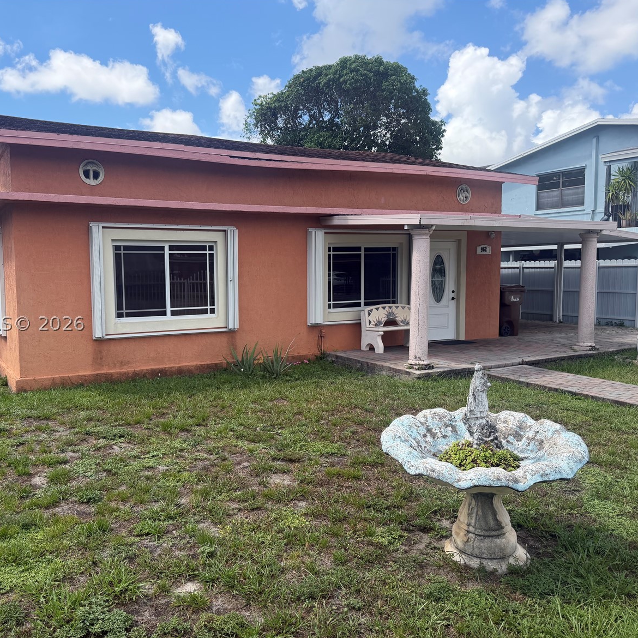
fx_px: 605
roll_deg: +0.0
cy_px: 323
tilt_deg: -4.2
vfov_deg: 55.6
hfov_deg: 55.2
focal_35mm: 29
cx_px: 251
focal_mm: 6.76
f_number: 1.78
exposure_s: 1/3425
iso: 100
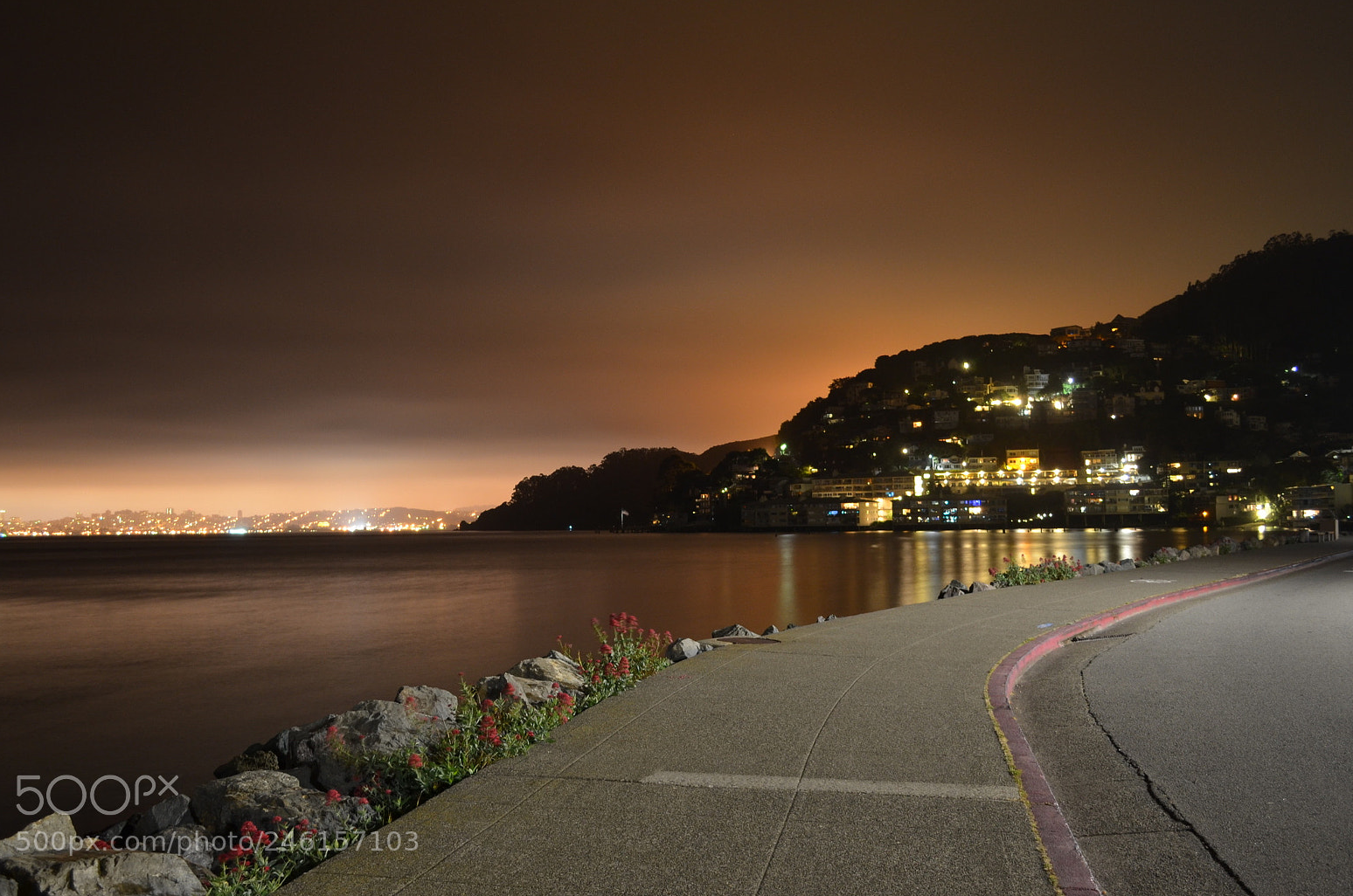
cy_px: 447
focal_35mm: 31
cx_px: 661
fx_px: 1163
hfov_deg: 60.4
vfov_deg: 42.2
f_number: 3.8
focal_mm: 20
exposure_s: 15
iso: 320
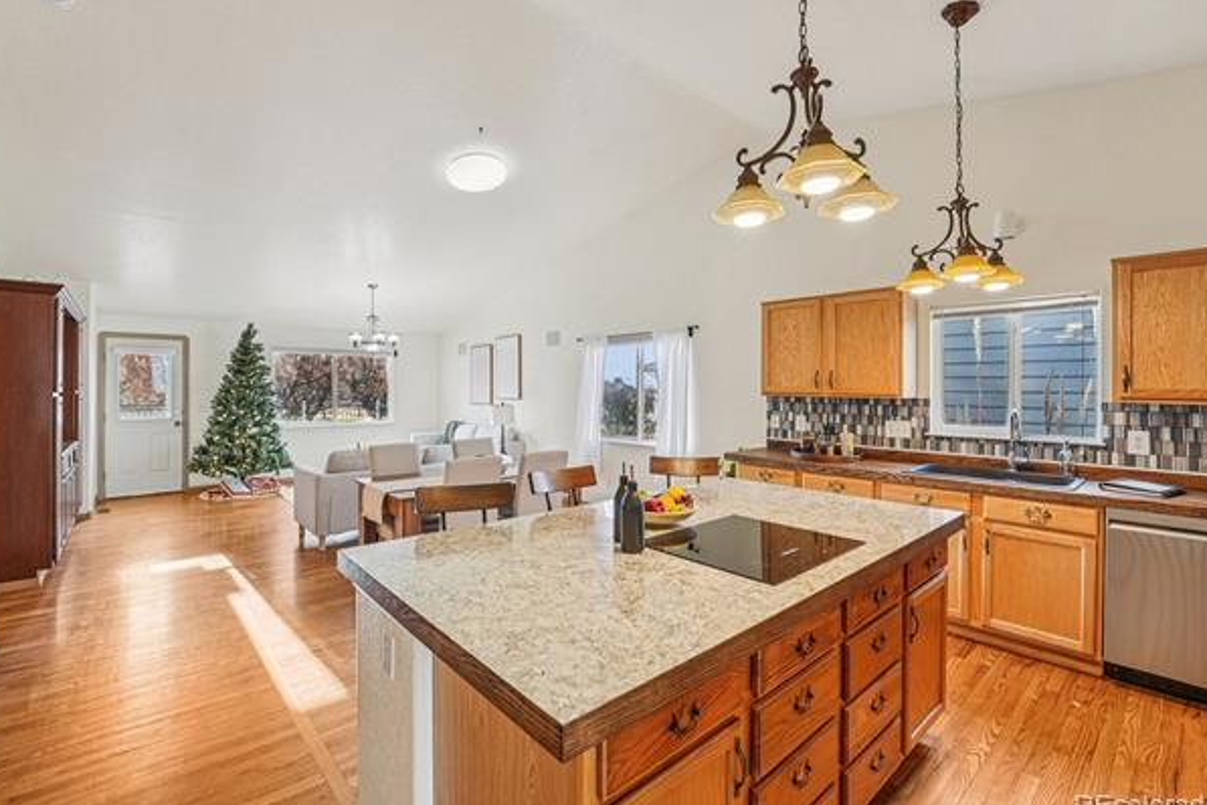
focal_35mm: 15
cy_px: 396
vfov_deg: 77.3
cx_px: 588
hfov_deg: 100.4
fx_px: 503
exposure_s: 1/30
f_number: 8
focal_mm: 14
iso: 400
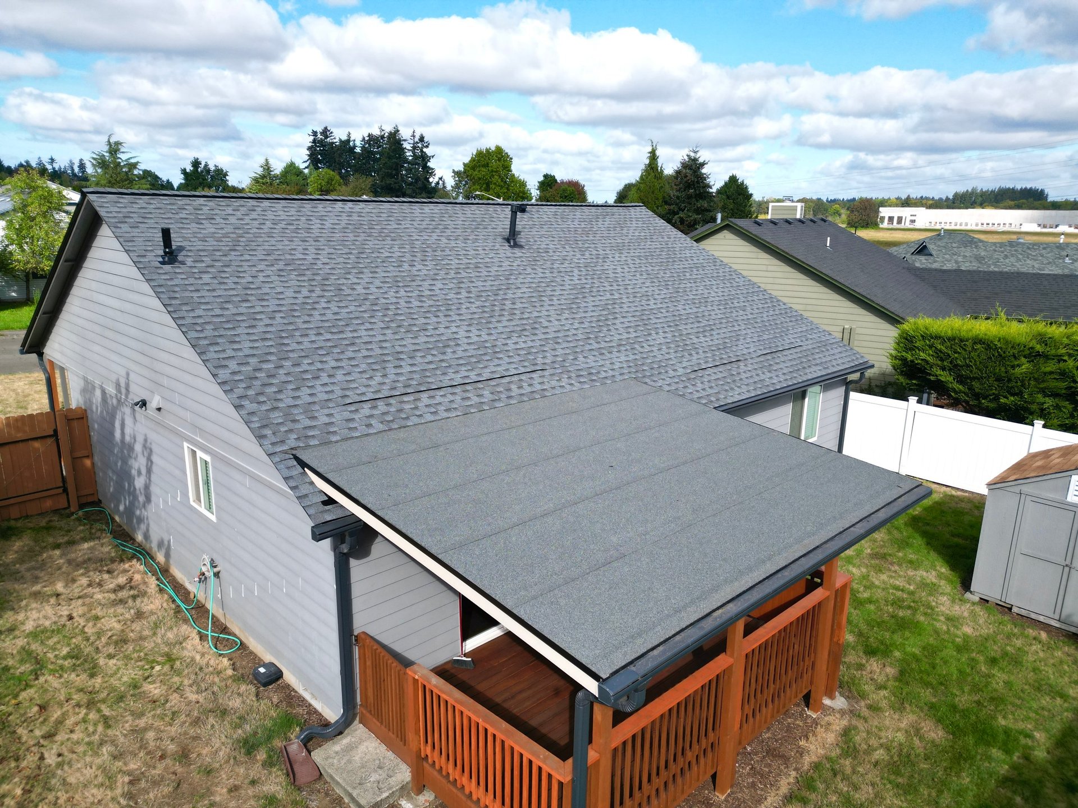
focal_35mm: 24
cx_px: 539
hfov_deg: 71.6
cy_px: 404
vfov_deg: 56.8
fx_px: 747
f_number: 1.7
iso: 150
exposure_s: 1/3000
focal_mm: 6.72
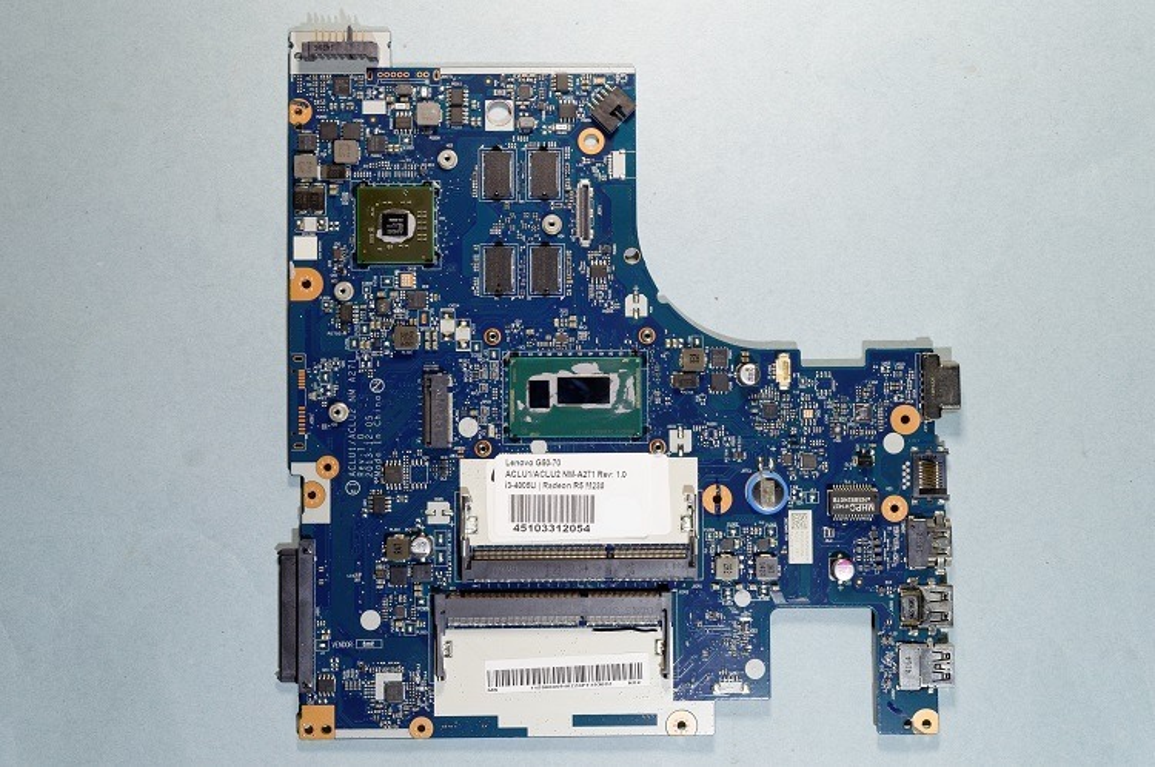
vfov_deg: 34.1
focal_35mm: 39
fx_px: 1250
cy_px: 384
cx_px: 578
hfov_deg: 49.6
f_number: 8
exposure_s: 1/5
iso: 100
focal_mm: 26
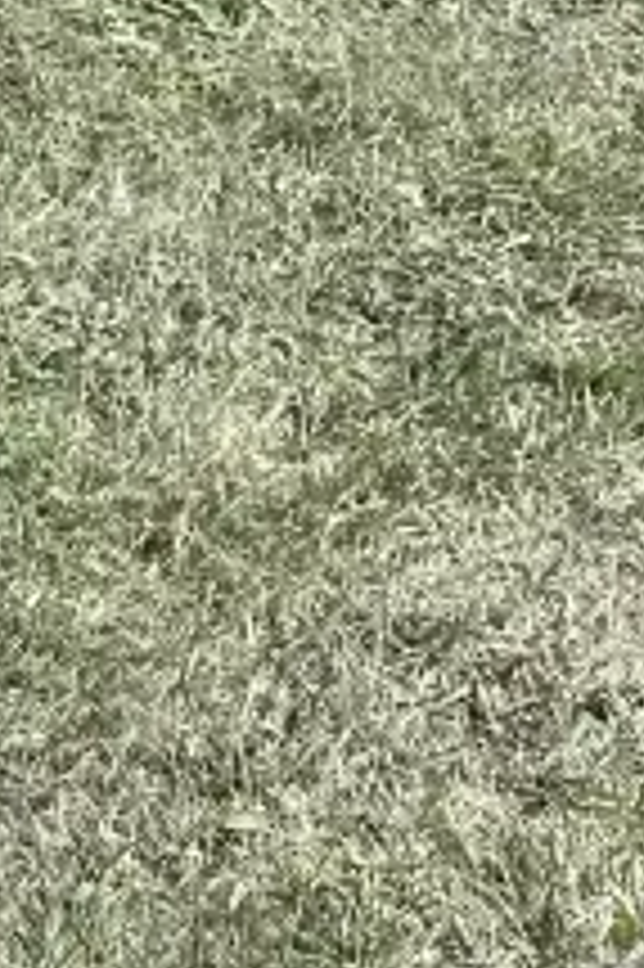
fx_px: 3252
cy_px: -437
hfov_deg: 10.2
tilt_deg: -13.5
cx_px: -761
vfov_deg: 15.7
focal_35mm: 121
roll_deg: +0.9
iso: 32
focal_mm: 5.1
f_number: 1.6
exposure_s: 1/1513
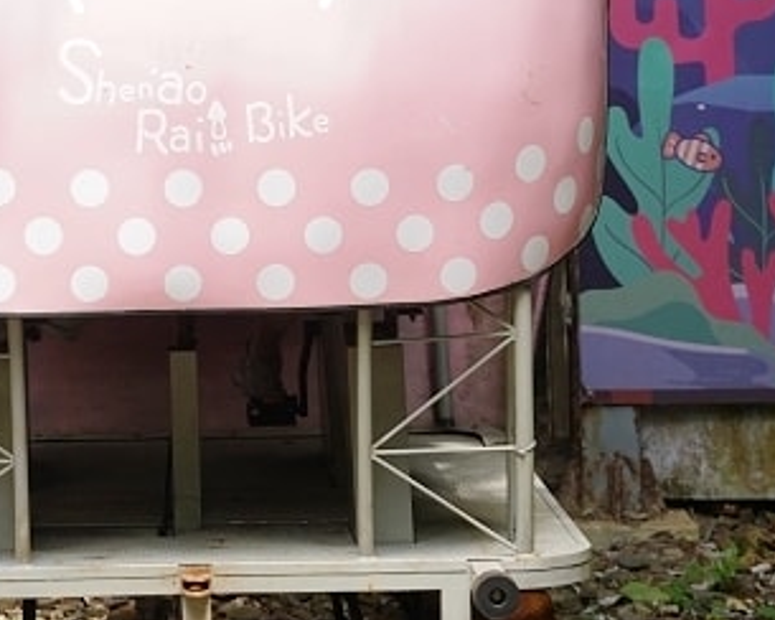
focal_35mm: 181
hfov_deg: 10.5
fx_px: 4152
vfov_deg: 8.4
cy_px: -183
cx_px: -79
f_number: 4
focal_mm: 49
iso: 250
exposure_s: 1/160
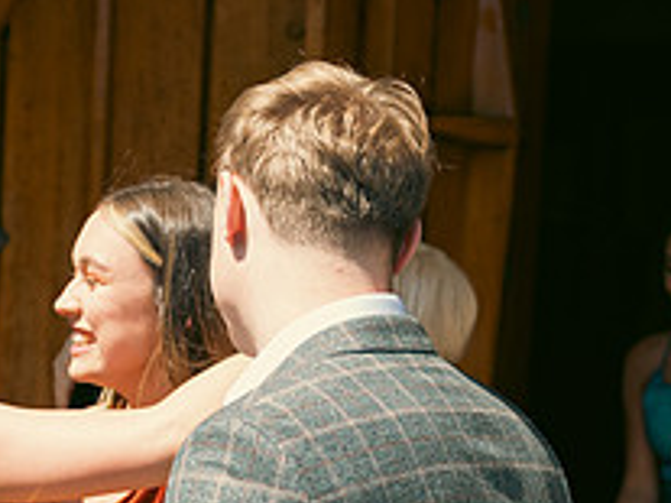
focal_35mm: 108
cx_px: 379
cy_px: 492
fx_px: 2092
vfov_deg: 13.5
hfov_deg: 18.2
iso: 100
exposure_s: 1/800
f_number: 3.5
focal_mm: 40
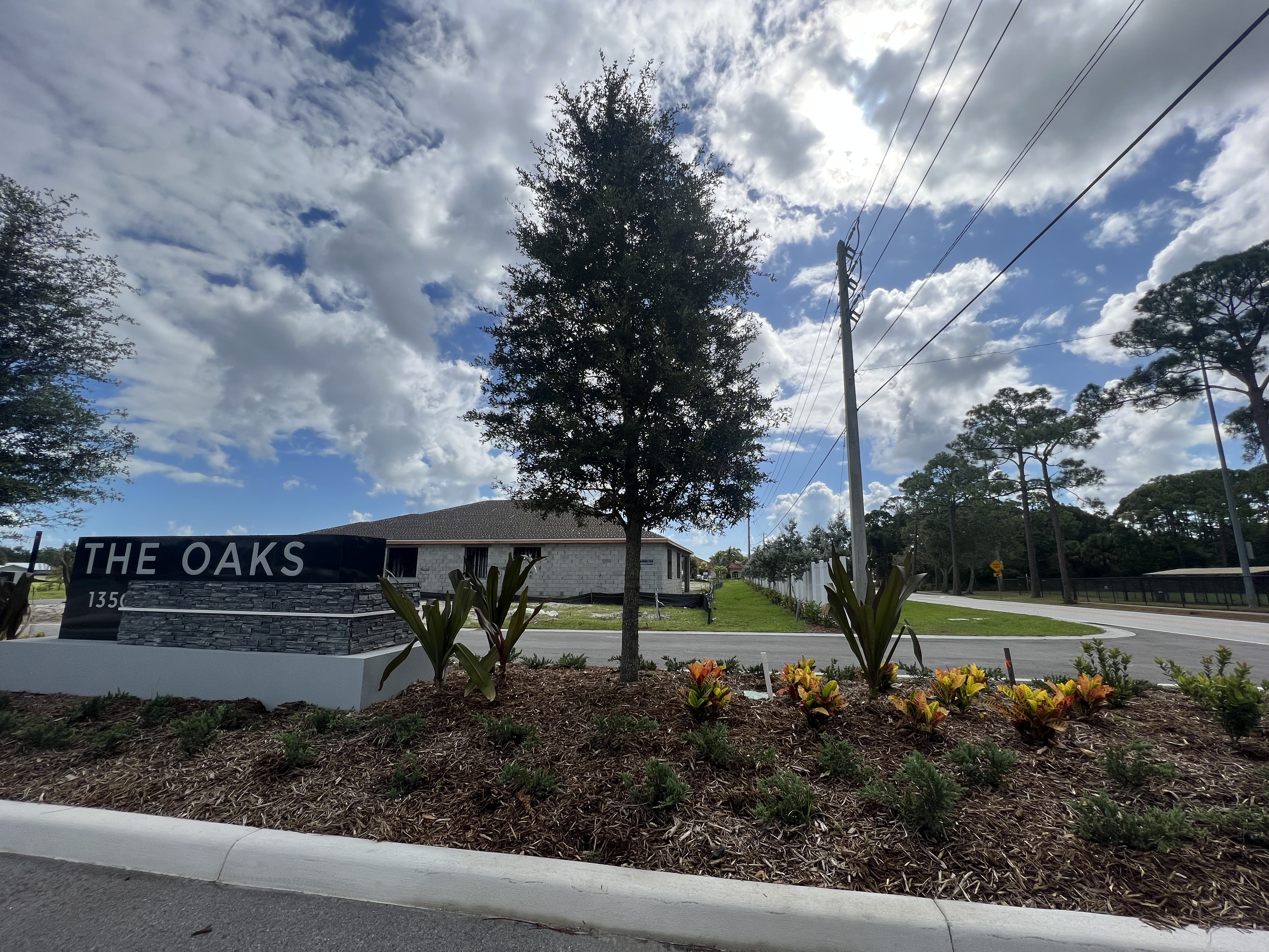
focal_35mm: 13
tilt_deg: +11.2
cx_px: 634
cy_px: 476
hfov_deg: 106.2
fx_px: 477
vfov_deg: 89.9
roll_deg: +0.3
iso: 32
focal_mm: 1.57
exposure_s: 1/3311
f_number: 1.8
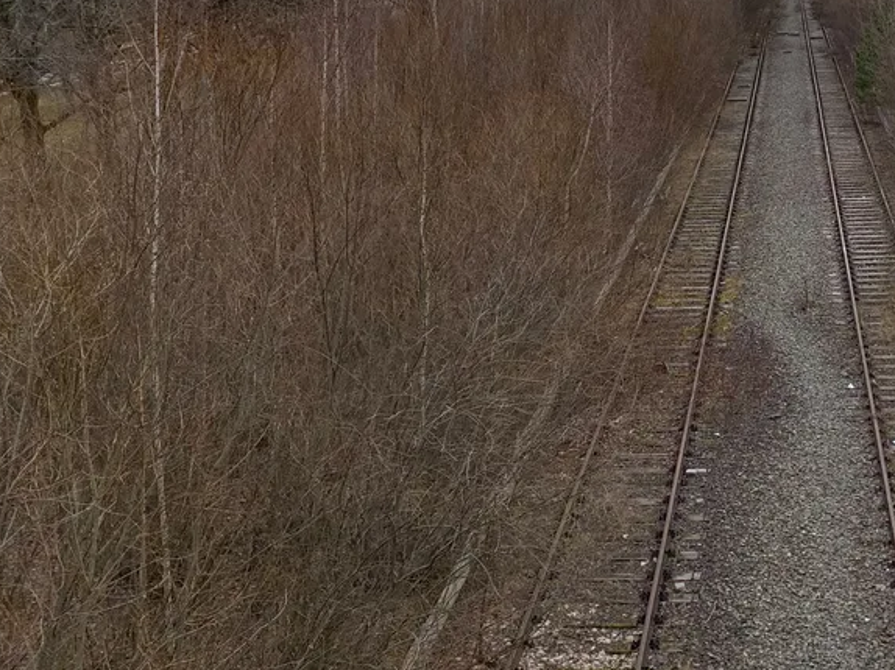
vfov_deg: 25.2
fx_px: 1499
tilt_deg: -14.8
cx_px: 725
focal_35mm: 58
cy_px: 315
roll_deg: +1.7
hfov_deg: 32.3
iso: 25
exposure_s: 1/127
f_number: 1.8
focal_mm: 4.25
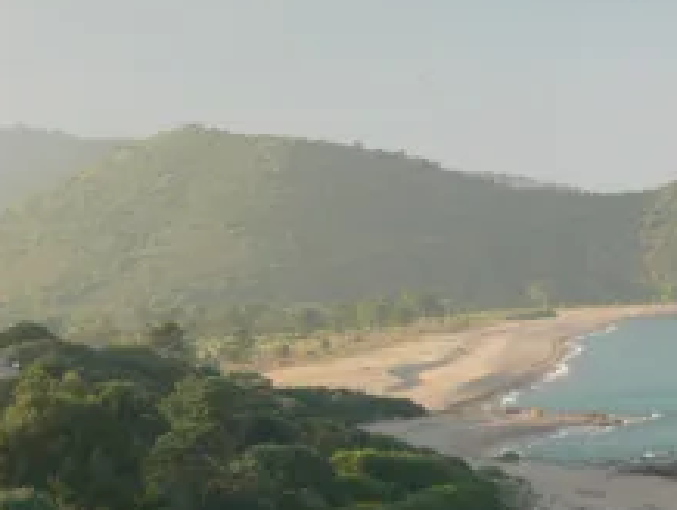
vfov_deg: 8.3
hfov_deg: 10.9
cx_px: 543
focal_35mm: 180
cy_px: 330
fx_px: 3524
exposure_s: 1/100
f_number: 5.6
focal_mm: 18.2
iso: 80
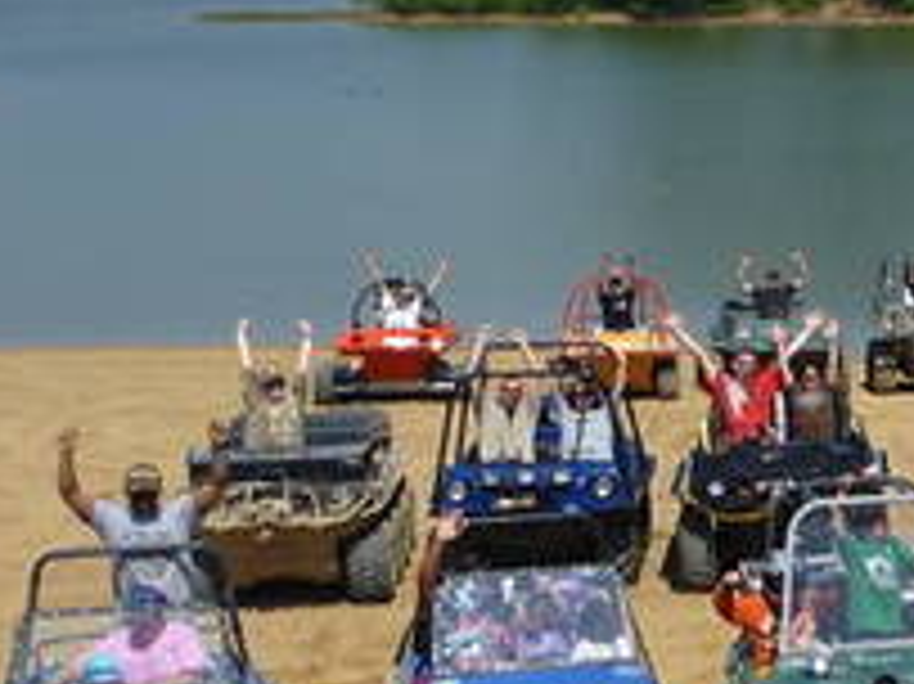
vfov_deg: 14.2
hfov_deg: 17.5
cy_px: 392
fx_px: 2744
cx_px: 1247
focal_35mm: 104
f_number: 10
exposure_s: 1/160
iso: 80
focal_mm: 4.9
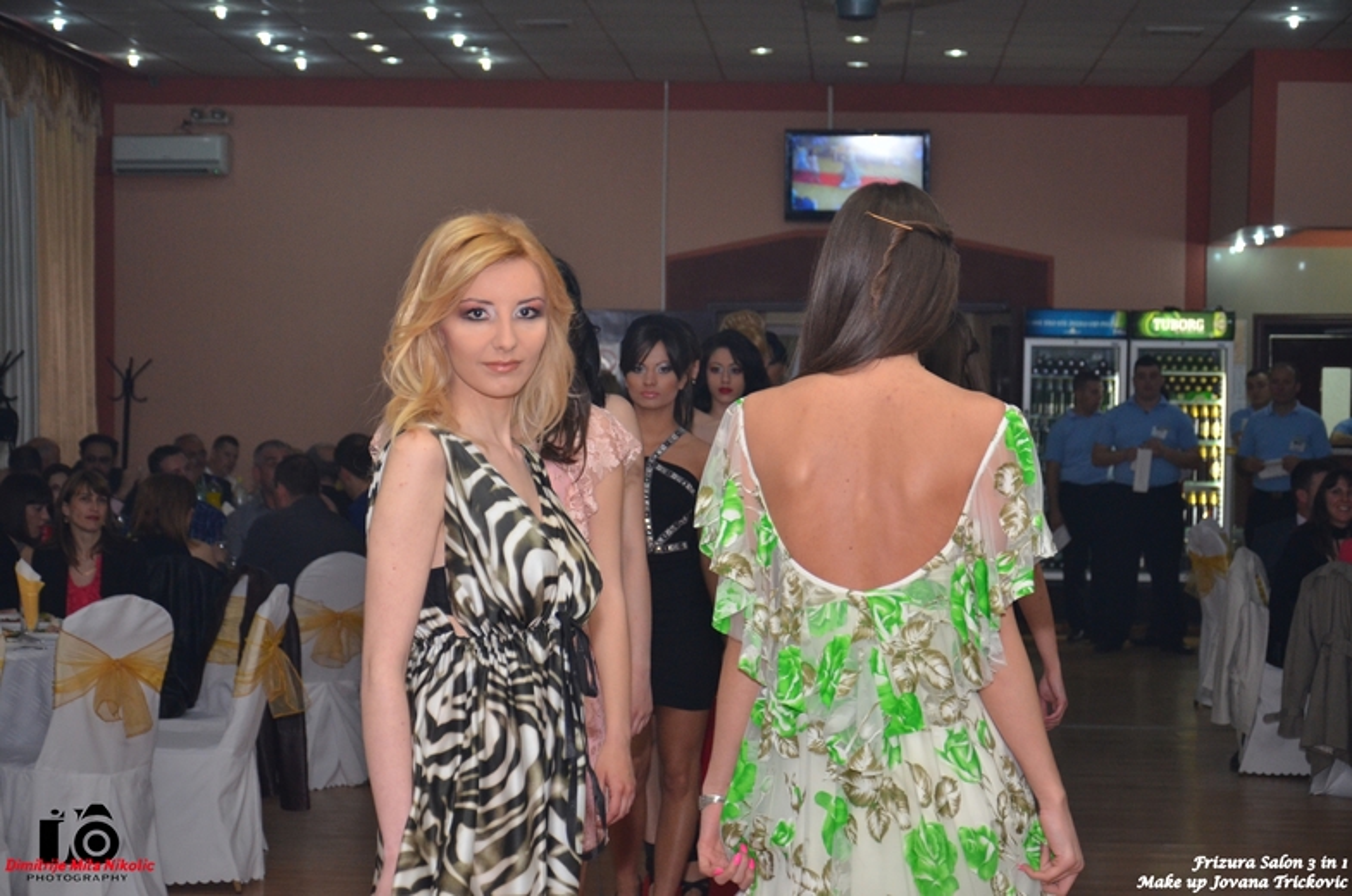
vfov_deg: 18.1
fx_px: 2811
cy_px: 448
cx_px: 676
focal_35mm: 75
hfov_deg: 27.0
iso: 1000
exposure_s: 1/100
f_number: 5
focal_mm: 50
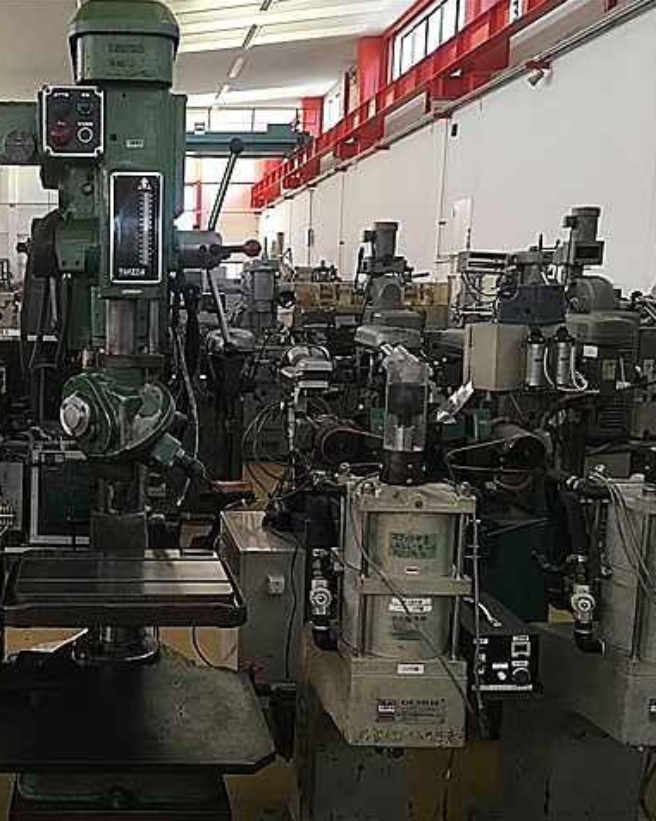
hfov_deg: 37.5
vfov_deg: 48.0
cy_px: 410
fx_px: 923
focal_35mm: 38
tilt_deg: -7.1
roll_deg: -0.7
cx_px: 117
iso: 40
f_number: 2.2
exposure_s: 1/30
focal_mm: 4.15
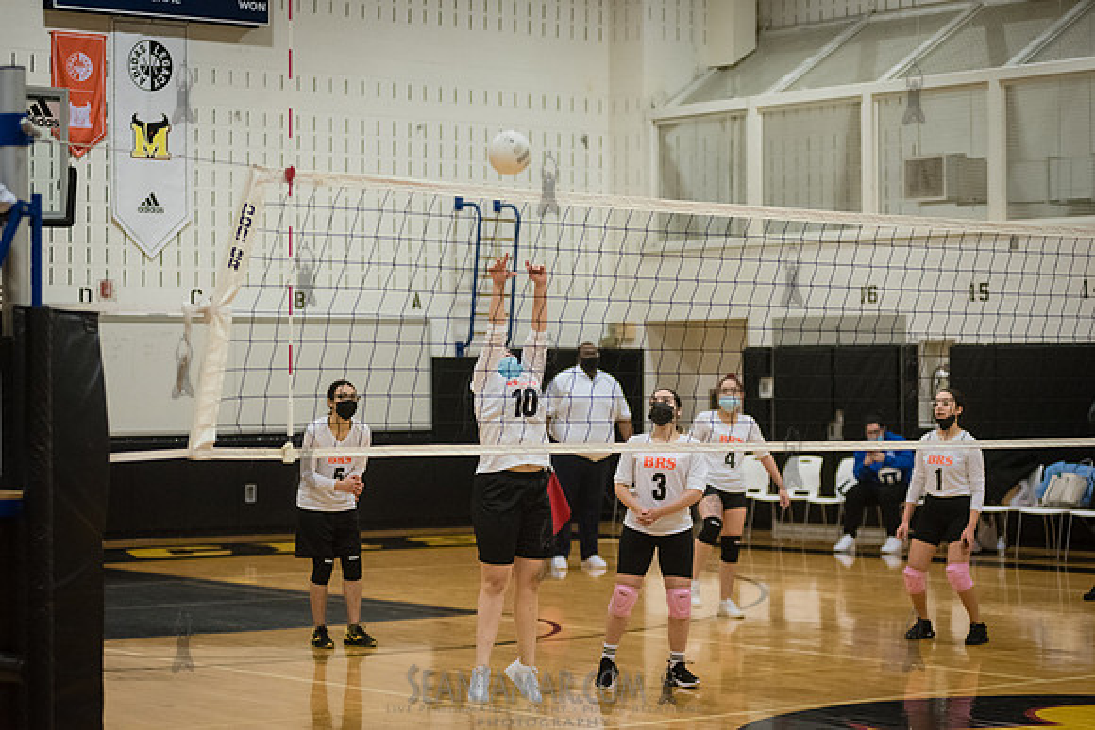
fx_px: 2581
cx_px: 555
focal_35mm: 85
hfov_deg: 24.0
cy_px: 352
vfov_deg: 16.1
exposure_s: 1/400
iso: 5000
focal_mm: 80
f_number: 3.2
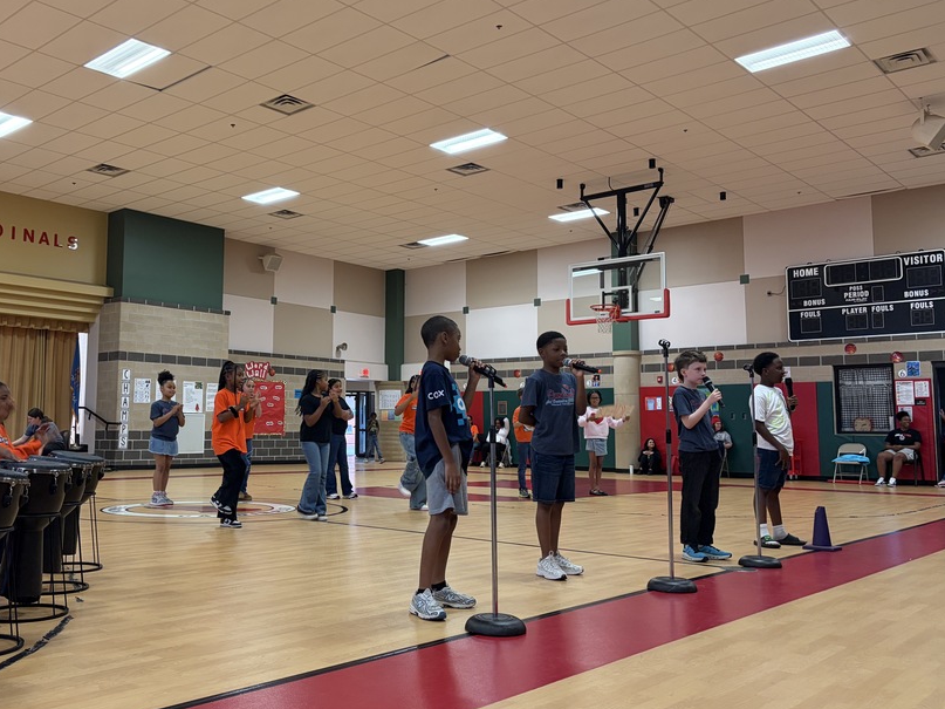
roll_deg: -1.0
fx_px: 901
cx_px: 350
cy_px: 340
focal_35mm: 33
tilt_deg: +7.1
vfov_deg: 42.9
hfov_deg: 54.7
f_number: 1.6
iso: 200
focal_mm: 5.96
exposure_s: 1/60
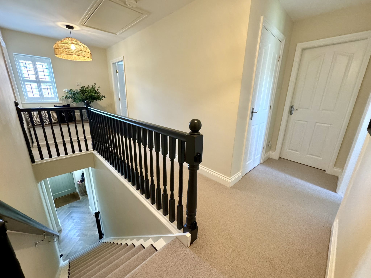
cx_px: 186
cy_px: 139
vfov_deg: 85.7
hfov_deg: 102.1
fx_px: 150
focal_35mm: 14
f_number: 2.2
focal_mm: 2.22
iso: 400
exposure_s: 1/60
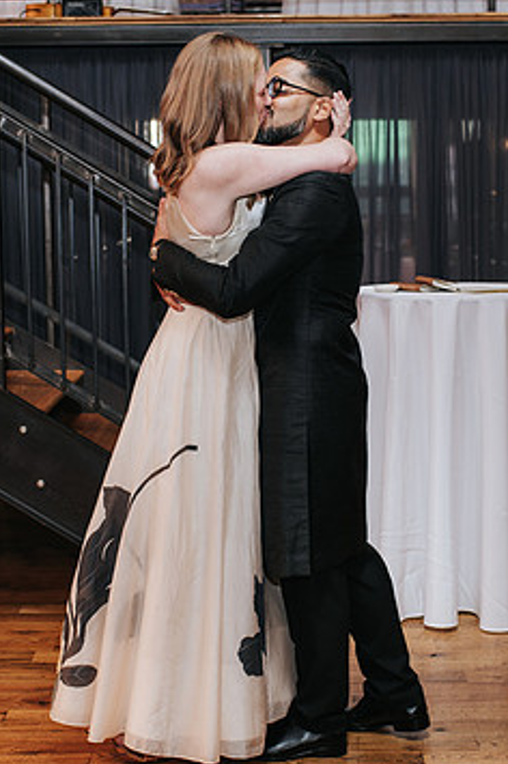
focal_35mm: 67
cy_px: 379
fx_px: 1421
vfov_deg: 30.1
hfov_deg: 20.3
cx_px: 244
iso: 800
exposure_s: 1/200
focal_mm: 35
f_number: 3.2
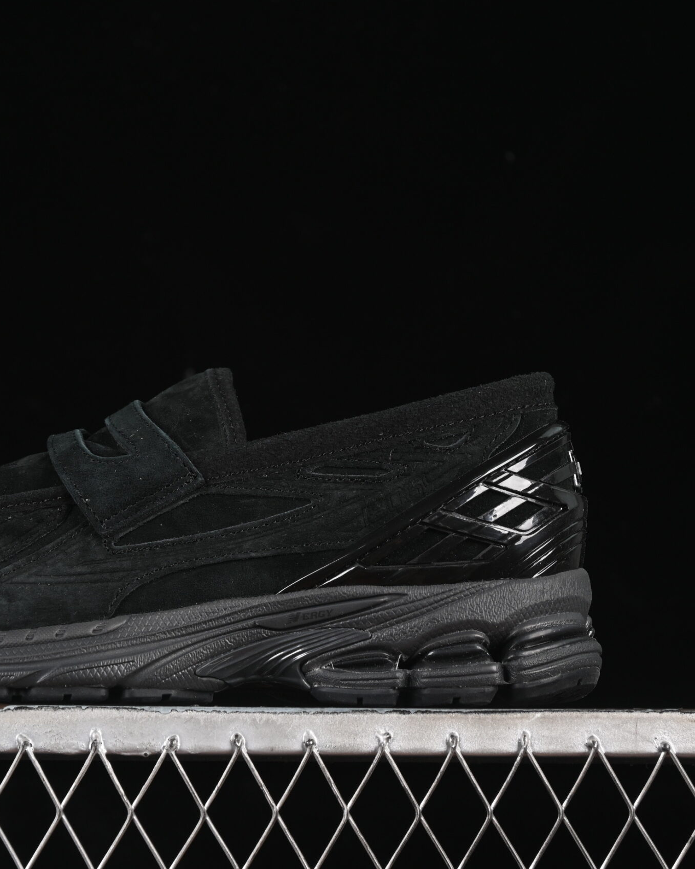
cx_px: 172
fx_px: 2725
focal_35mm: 106
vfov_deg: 18.1
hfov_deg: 14.5
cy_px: 434
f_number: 6.3
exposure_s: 1/60
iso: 160
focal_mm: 50
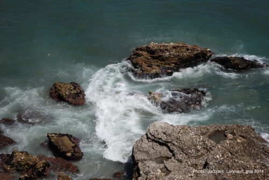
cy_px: 90
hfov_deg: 24.6
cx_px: 134
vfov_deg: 16.6
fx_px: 617
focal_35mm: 82
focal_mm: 55
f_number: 4.5
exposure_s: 1/1000
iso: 100
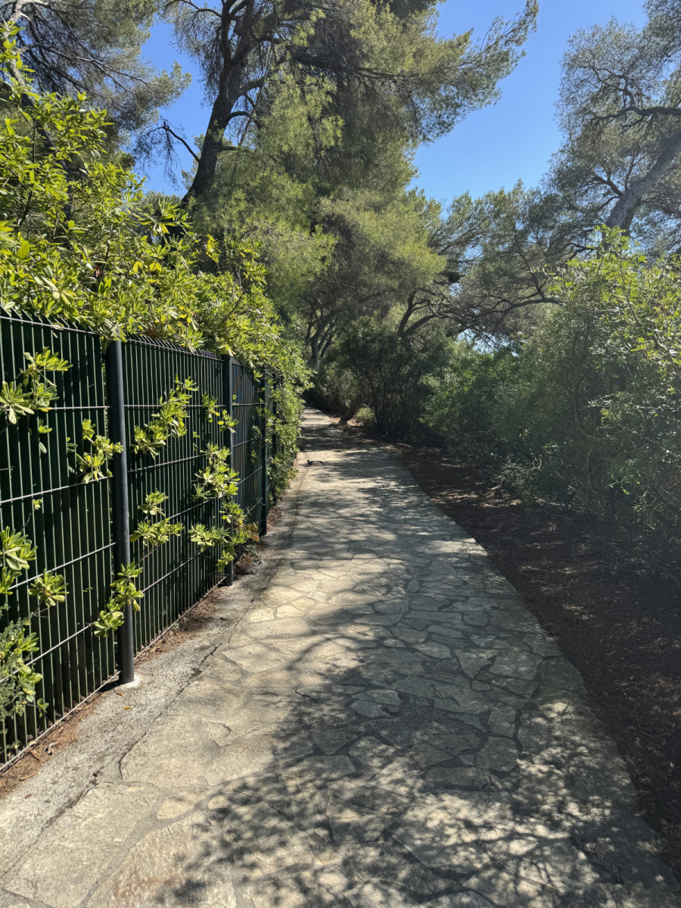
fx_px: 630
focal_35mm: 24
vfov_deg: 71.6
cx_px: 340
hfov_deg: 56.8
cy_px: 454
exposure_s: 1/2174
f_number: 1.78
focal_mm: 6.76
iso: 80
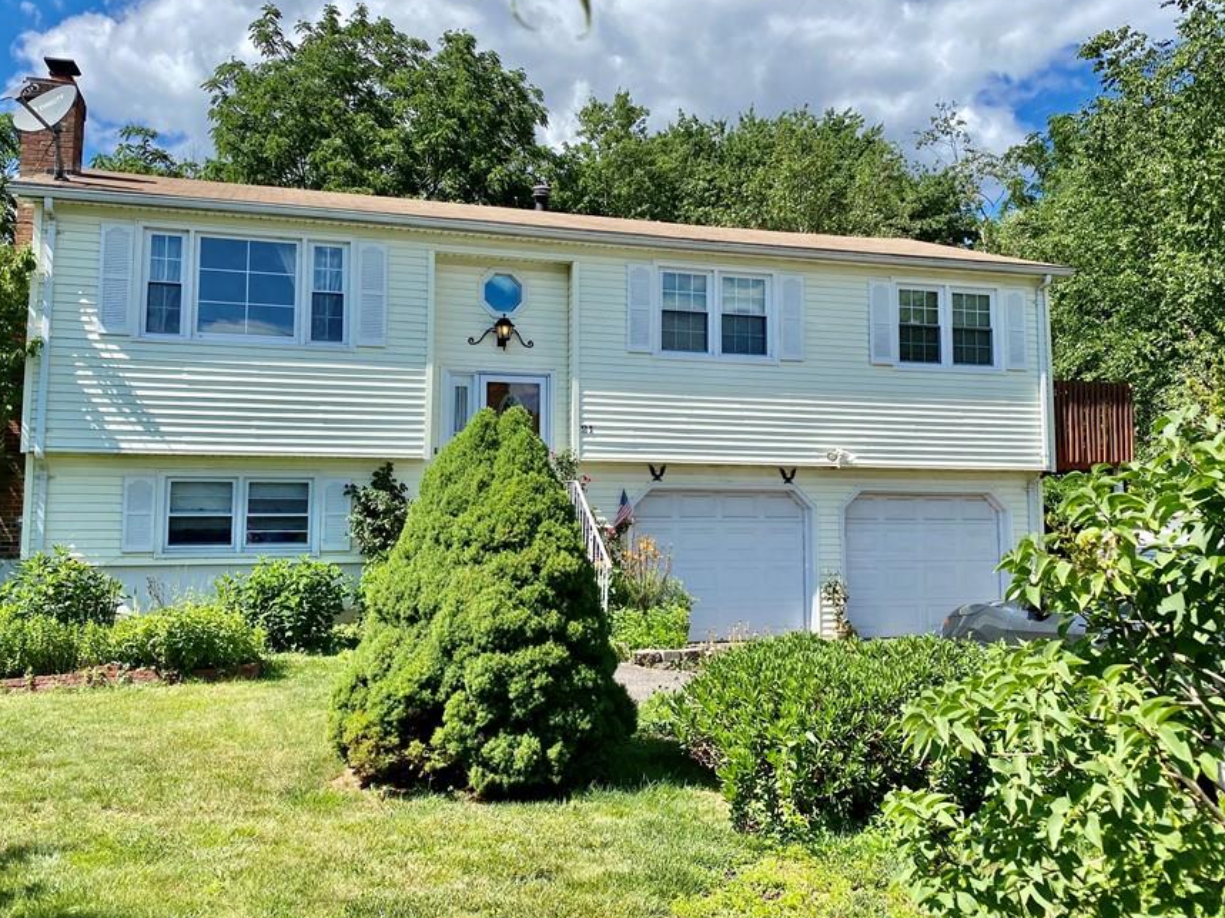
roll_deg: +0.0
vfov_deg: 45.4
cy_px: 413
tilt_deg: +5.5
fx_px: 1097
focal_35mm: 31
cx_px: 579
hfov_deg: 58.3
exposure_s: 1/2463
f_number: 1.8
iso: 32
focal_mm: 4.25
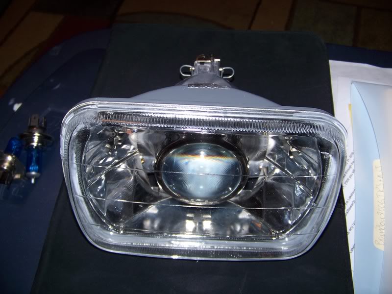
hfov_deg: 51.4
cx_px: 196
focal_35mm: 36
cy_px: 147
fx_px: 408
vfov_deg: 39.7
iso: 64
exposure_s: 1/30
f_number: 2.8
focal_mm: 5.85
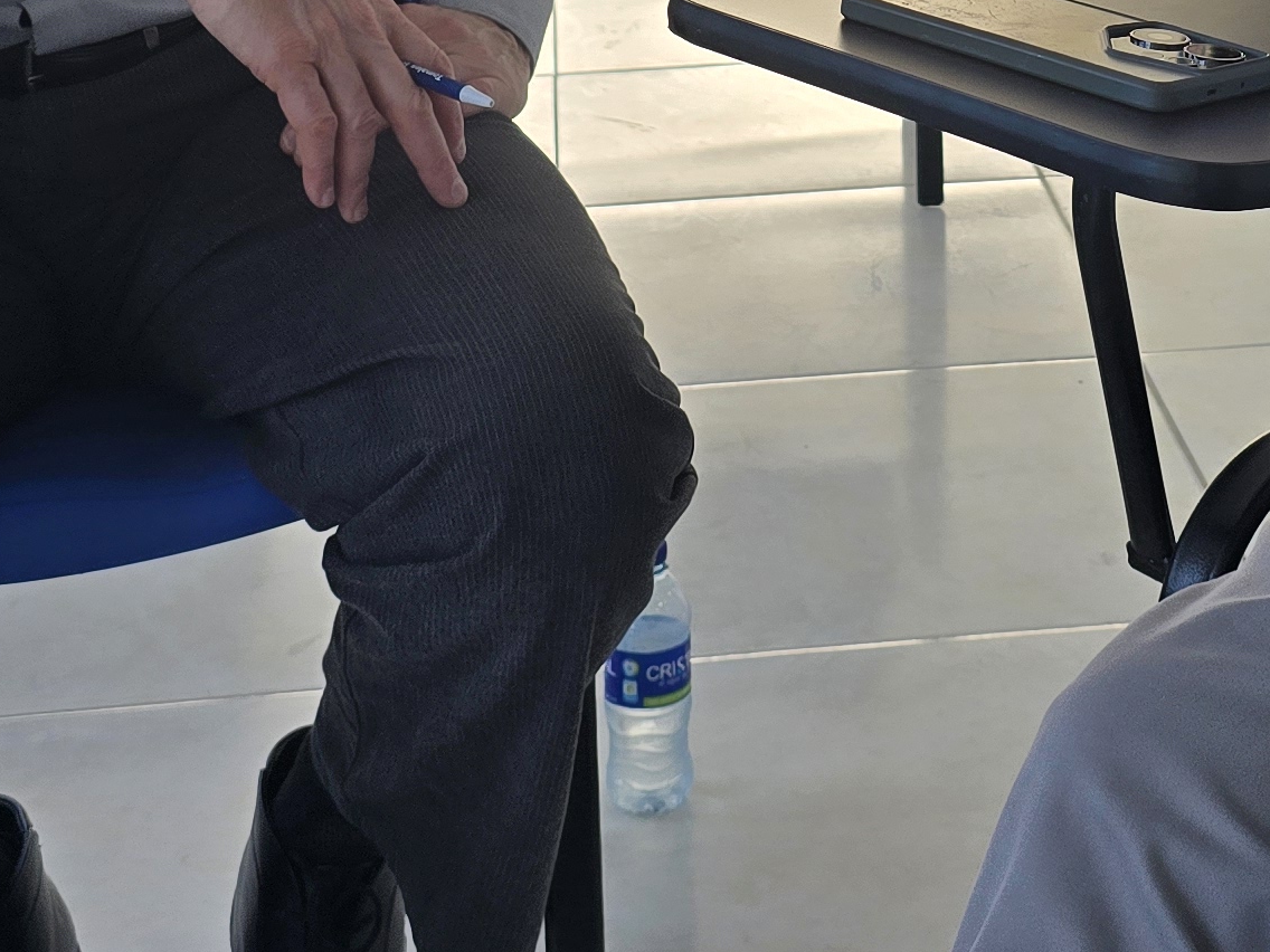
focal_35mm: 81
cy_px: -398
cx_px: 1021
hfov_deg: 23.8
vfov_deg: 16.8
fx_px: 2972
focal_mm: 6.3
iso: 20
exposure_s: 1/180
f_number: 1.7
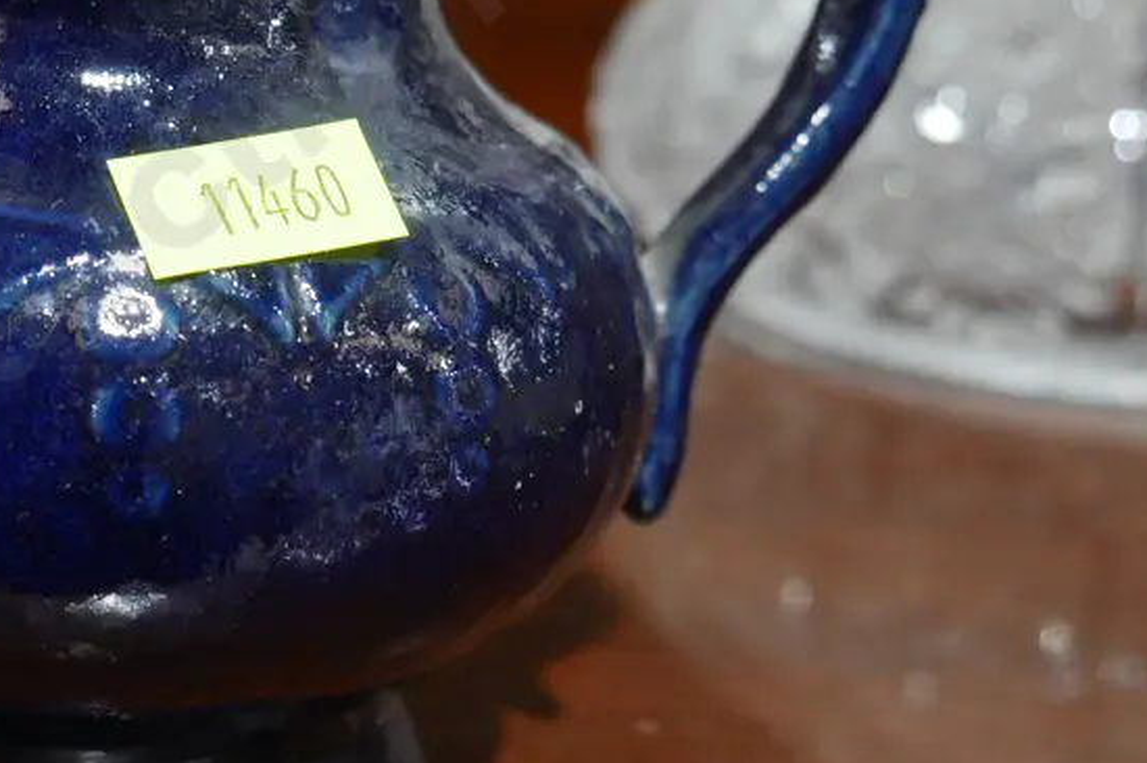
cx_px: 106
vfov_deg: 14.7
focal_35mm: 93
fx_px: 2961
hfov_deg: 21.4
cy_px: 250
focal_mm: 24
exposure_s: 1/60
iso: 1250
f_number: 5.2
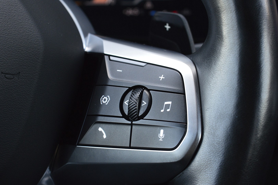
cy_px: 92
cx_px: 139
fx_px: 602
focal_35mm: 78
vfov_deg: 17.5
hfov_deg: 26.0
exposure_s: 1/60
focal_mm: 52
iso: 800
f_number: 7.1
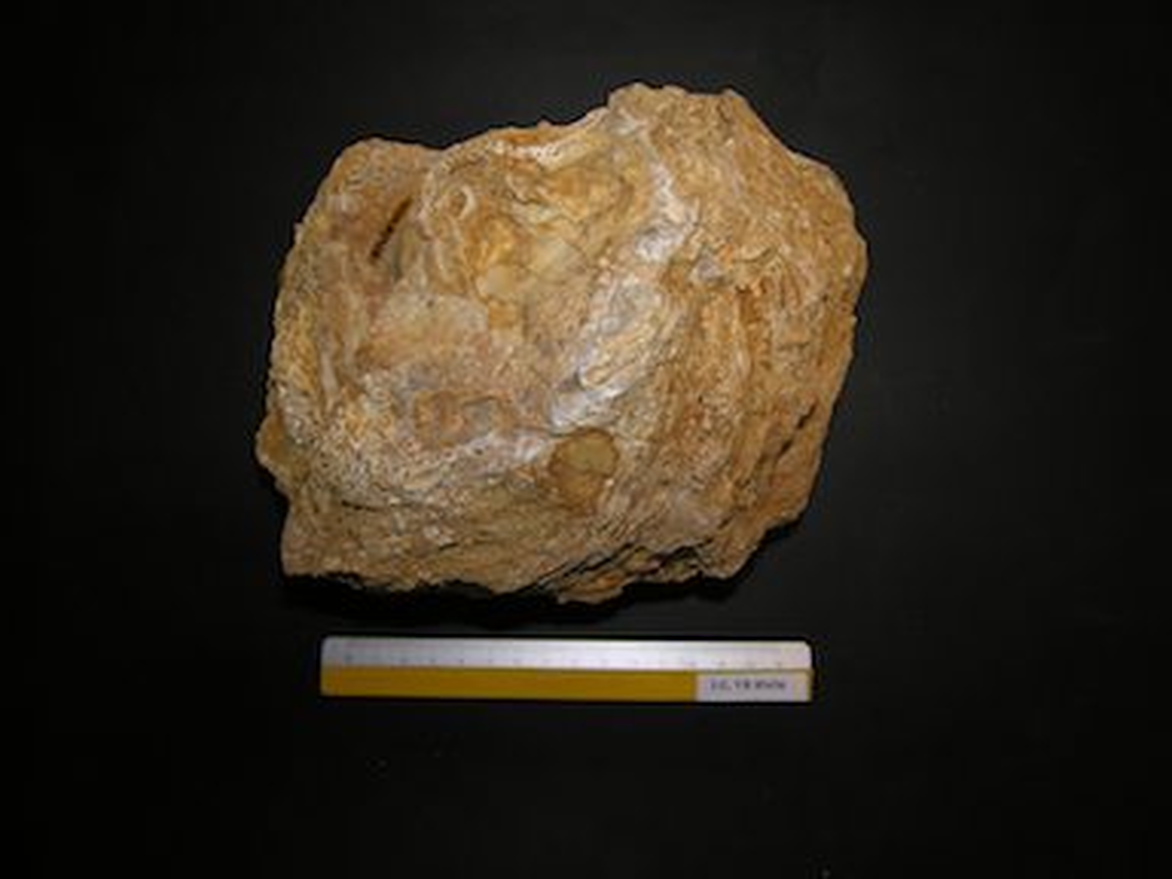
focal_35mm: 24
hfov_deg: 71.6
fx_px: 813
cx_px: 586
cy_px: 440
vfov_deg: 56.8
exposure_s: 1/60.1
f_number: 2.6
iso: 50
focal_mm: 6.1
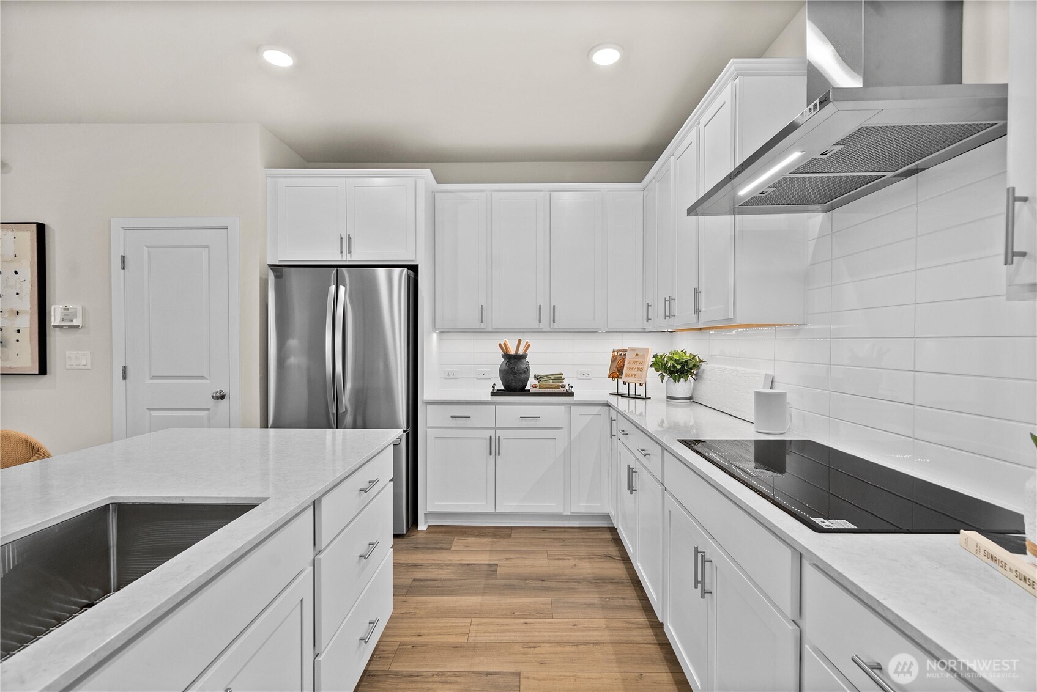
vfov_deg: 77.4
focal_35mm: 15
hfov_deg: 100.4
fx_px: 432
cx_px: 518
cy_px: 346
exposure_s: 1/10
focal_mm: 15
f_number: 7.1
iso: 1000
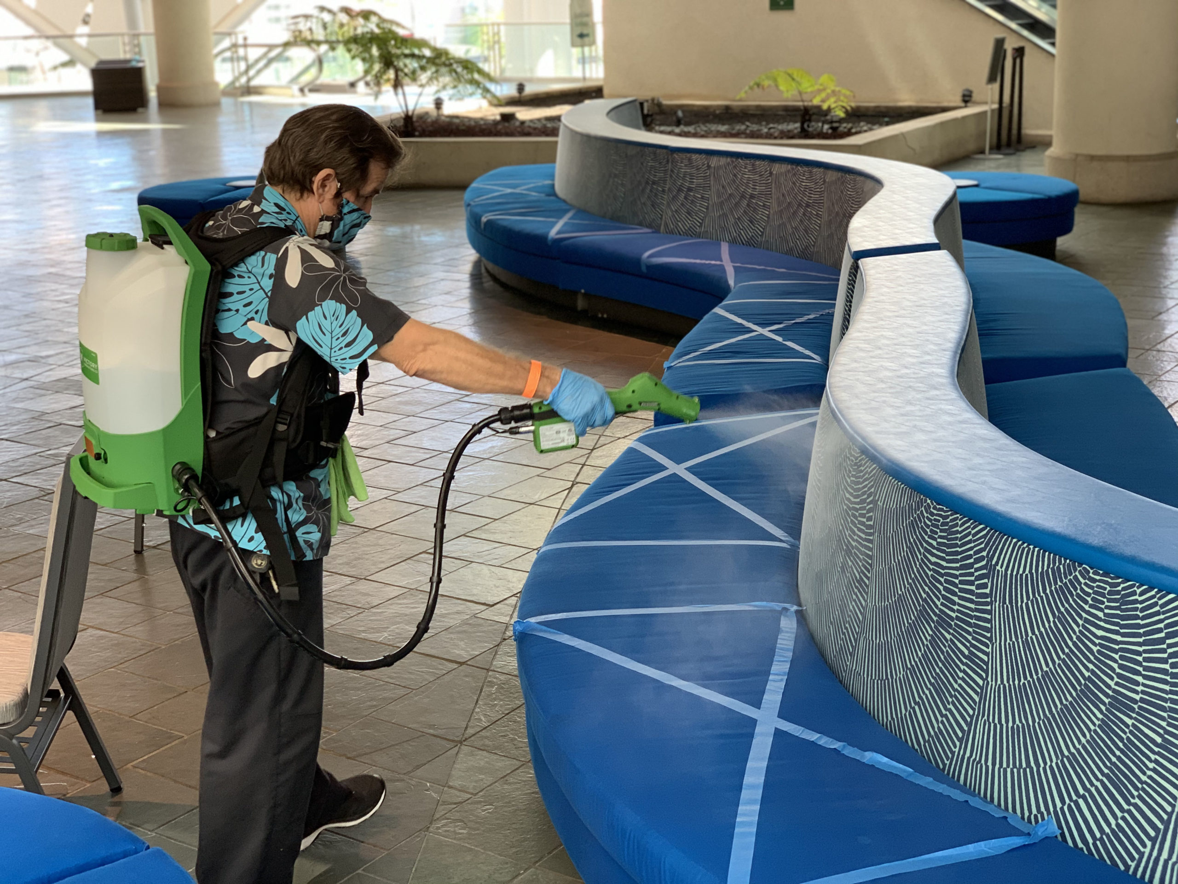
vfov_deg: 28.0
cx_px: 589
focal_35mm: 52
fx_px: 1770
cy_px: 442
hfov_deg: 36.8
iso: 100
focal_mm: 6
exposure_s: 1/120
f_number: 2.4
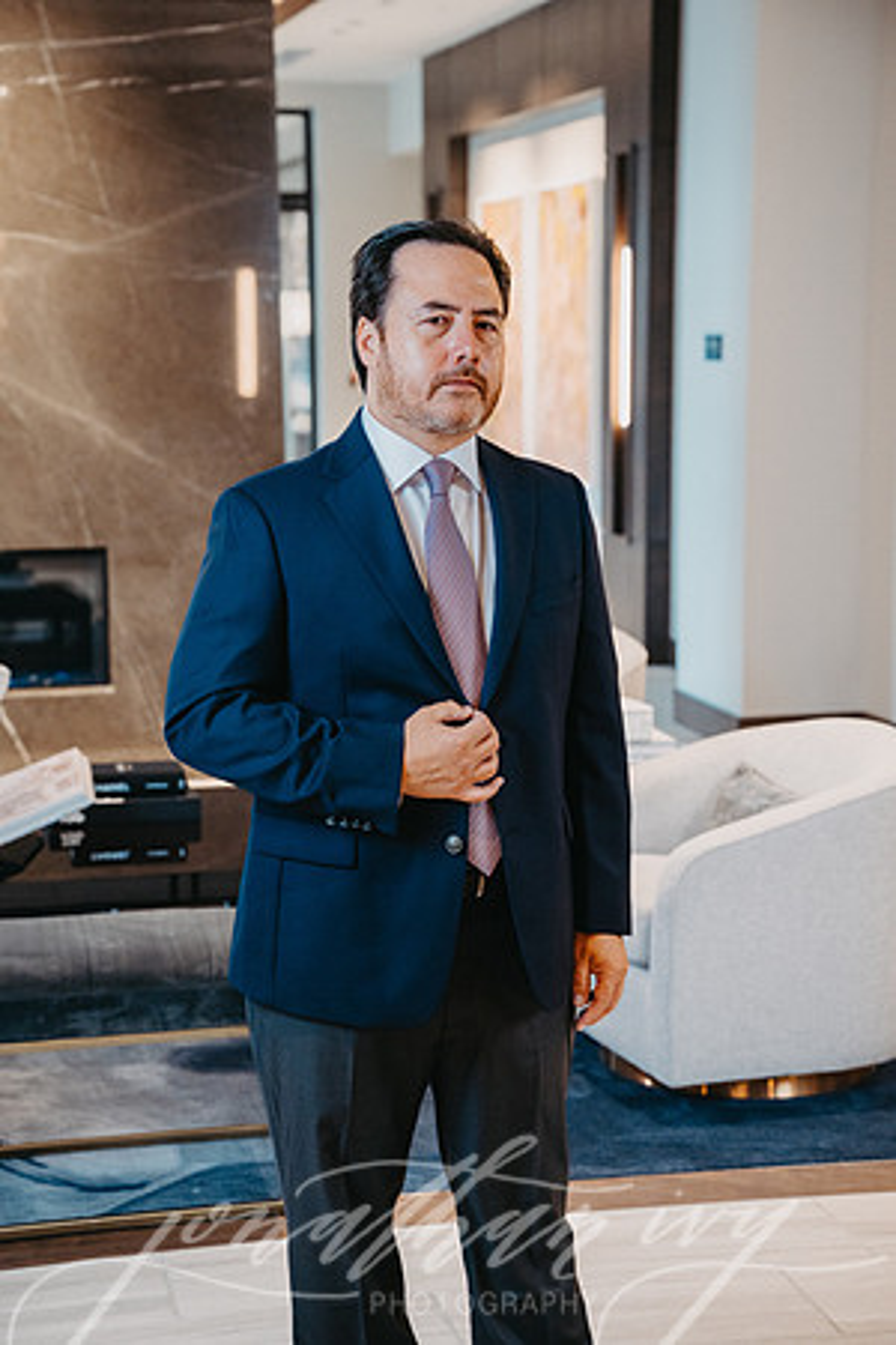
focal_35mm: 70
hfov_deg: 19.5
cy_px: 672
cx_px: 448
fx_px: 2613
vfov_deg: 28.8
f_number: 4.5
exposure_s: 1/100
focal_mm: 70
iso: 1000
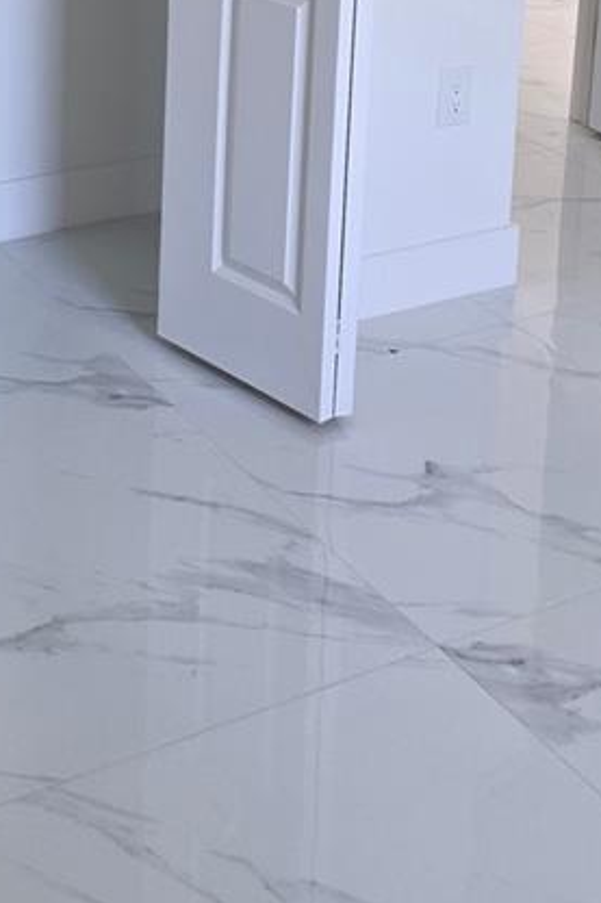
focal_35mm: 69
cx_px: 221
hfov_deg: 19.7
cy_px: -65
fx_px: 1729
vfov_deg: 27.1
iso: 160
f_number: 1.7
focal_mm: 6.3
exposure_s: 1/180
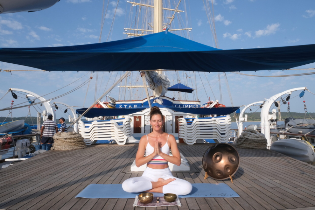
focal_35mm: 27
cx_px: 158
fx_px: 236
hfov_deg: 67.4
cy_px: 105
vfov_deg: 47.9
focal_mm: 18
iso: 500
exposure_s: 1/125
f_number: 22
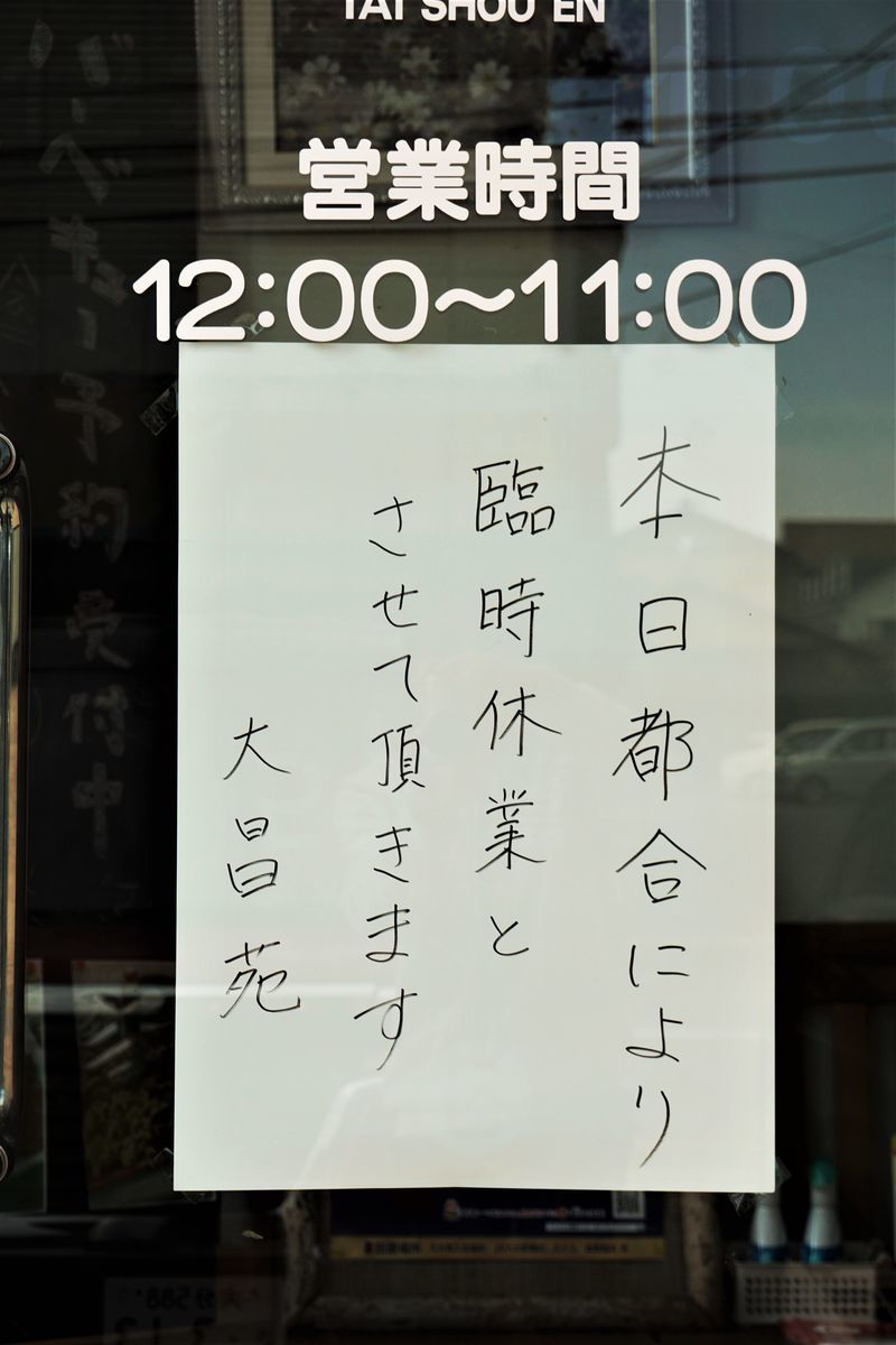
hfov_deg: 19.3
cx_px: 448
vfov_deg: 28.6
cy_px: 672
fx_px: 2632
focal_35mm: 70
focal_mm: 47
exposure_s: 1/200
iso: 100
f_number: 6.3
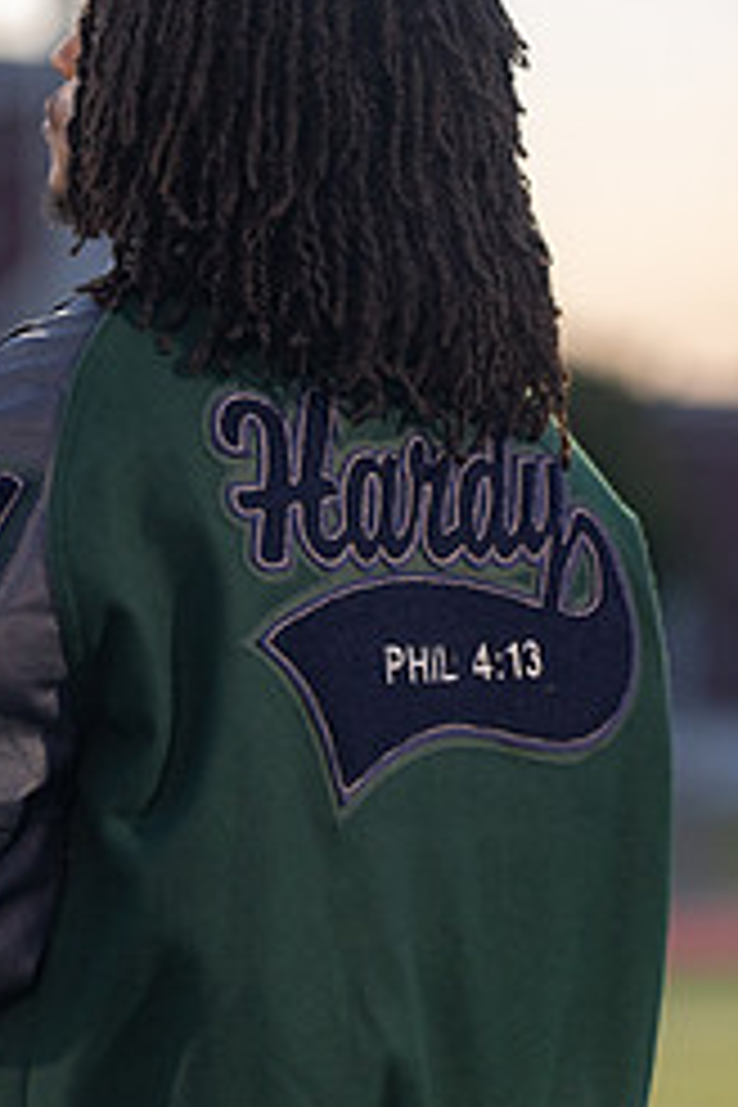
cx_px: 360
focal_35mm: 199
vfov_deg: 10.3
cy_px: 414
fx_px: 6119
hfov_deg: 6.9
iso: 1000
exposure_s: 1/320
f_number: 2.8
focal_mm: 109
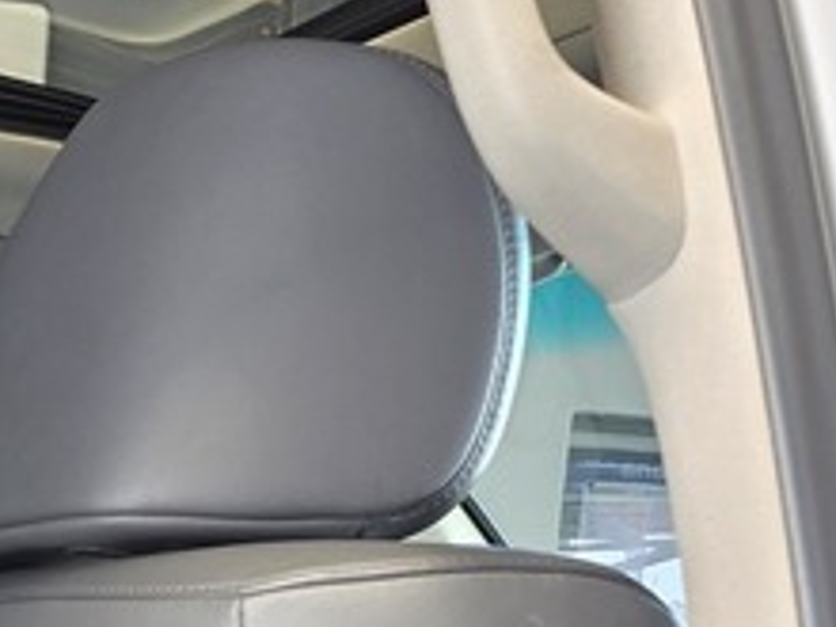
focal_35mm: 107
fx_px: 2584
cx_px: -521
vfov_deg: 12.9
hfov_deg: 16.3
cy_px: 1007
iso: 250
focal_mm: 6.25
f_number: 1.7
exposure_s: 1/100
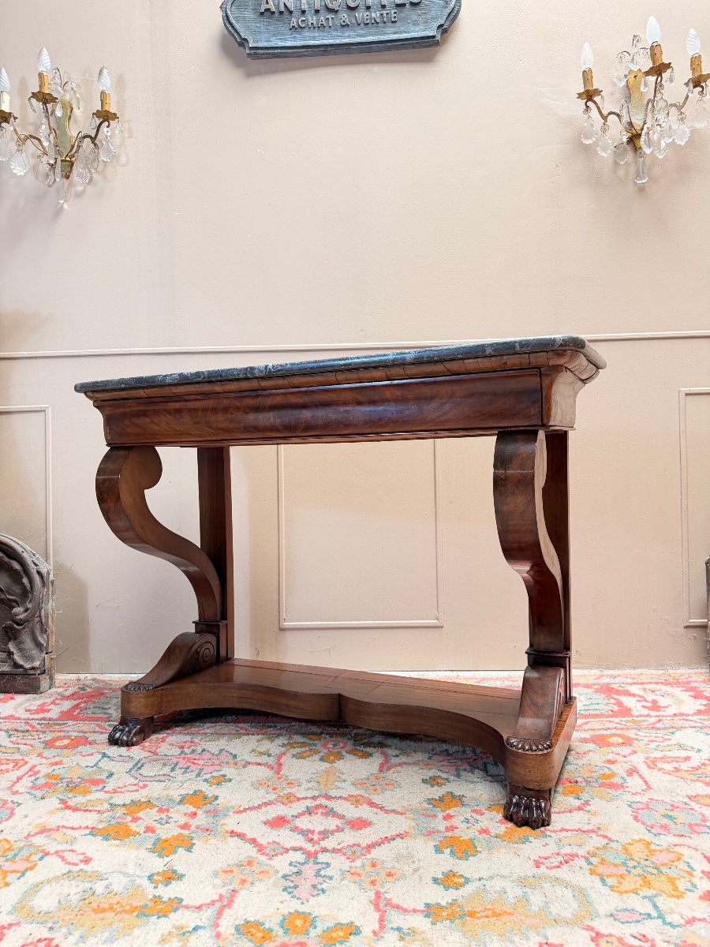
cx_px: 355
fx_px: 656
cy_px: 474
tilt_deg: -0.8
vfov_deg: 71.6
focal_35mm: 24
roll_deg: +2.5
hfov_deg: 56.8
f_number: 1.78
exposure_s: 1/71
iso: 200
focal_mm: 6.76
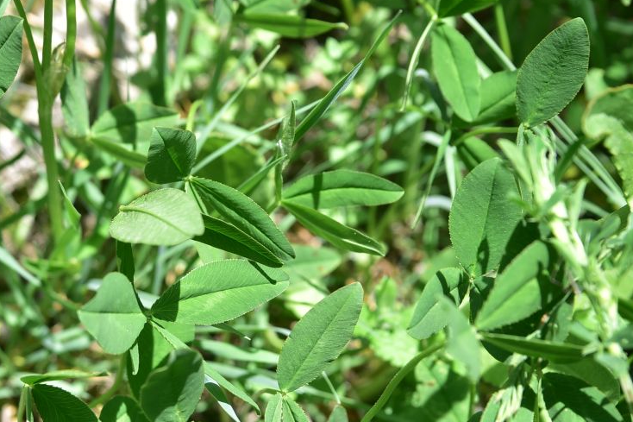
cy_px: 244
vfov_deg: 11.0
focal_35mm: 124
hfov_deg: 16.5
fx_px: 2180
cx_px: 180
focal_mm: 70
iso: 100
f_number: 6.3
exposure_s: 1/125
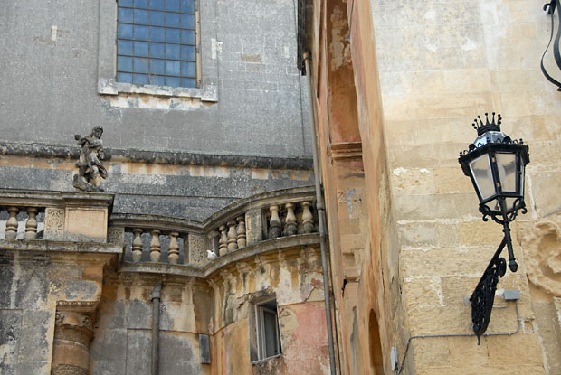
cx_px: 280
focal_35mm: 66
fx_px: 1030
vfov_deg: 20.7
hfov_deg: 30.5
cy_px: 188
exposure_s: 1/180
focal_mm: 44
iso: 200
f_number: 4.5
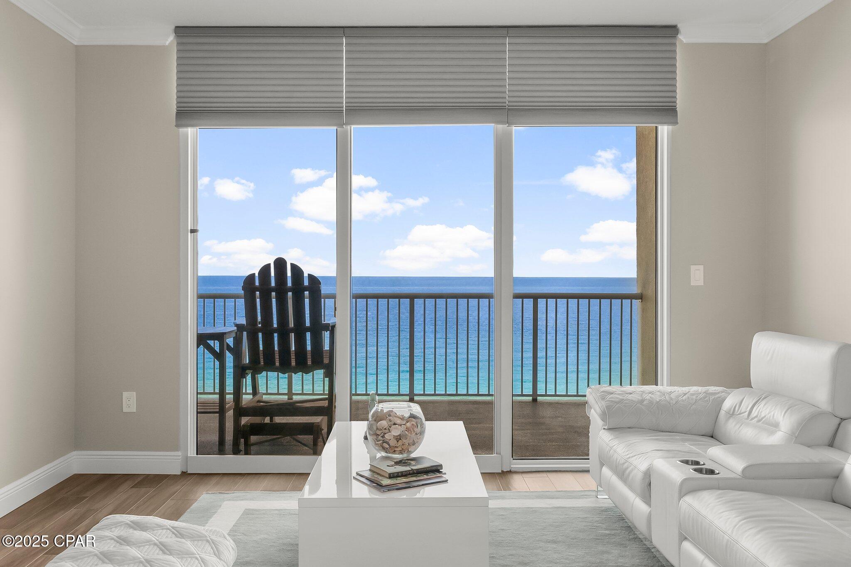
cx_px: 426
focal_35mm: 30
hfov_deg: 61.9
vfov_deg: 43.6
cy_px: 284
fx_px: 709
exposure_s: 1/50
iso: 400
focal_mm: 20
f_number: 8
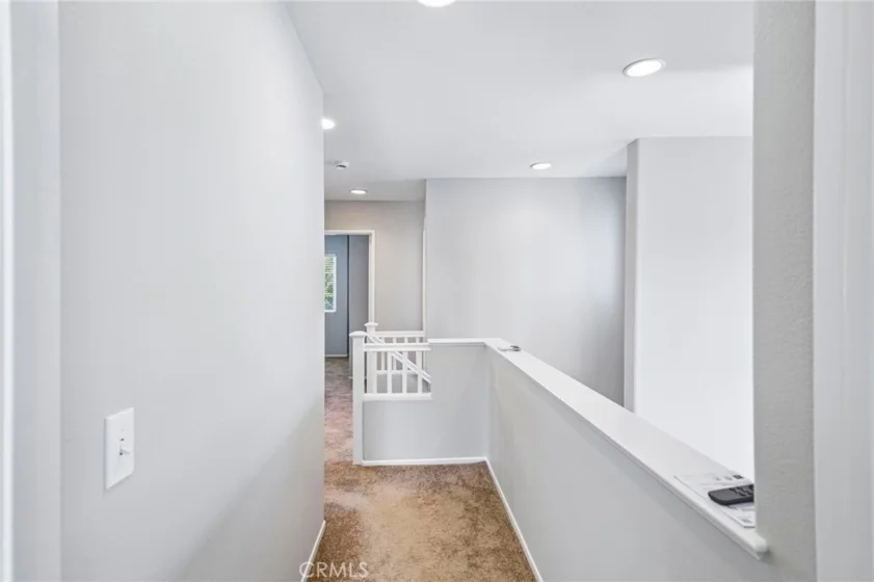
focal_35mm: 18
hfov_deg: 90.0
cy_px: 291
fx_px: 437
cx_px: 437
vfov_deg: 67.3
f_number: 8
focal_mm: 18
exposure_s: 1/25
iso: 400
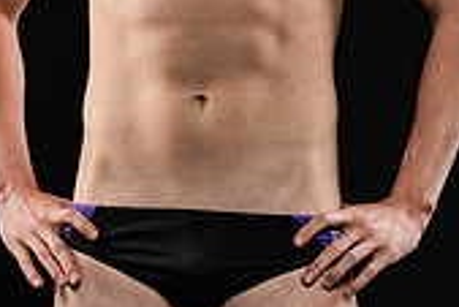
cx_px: 253
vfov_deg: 3.6
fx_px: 4824
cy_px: -48
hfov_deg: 5.4
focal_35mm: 378
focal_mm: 110
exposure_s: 1/250
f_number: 6.3
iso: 320
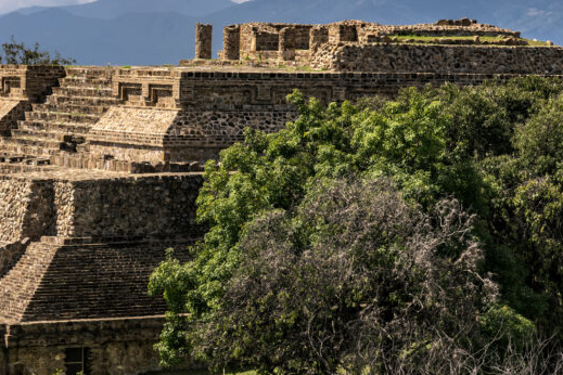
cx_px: 146
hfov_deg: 12.1
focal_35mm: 170
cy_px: 179
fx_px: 2658
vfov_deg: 8.1
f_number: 11
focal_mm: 98
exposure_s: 1/100
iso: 64
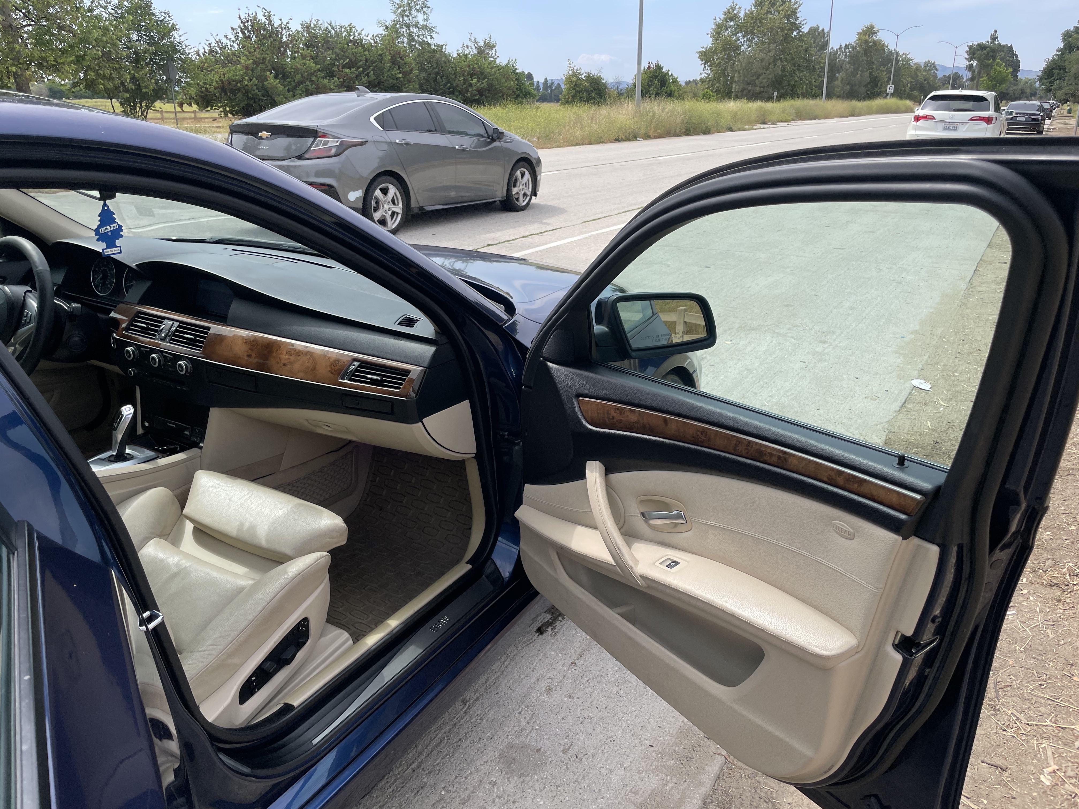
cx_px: 540
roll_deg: -0.2
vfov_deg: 53.1
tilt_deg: -18.0
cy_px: 404
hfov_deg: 67.3
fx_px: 810
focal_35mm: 26
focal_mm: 4.2
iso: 32
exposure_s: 1/2257
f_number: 1.6
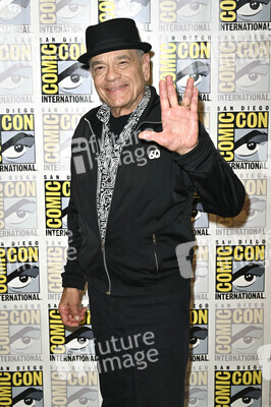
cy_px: 204
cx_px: 136
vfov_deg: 32.4
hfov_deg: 21.9
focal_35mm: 62
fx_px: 701
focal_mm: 62
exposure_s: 1/250
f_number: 6.3
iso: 2000
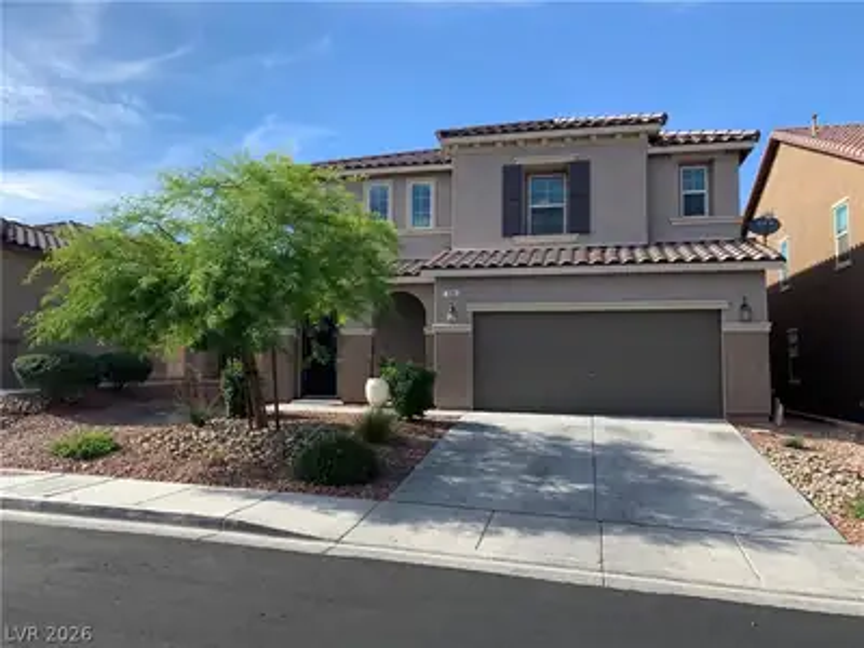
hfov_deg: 67.3
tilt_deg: +4.7
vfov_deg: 53.1
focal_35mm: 26
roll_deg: -0.9
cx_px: 432
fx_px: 649
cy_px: 324
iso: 25
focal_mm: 4.25
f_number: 1.8
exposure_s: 1/1406
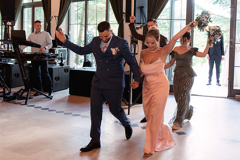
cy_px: 57
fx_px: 301
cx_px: 155
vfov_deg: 29.6
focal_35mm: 45
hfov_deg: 43.0
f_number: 3.5
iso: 1250
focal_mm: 35
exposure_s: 1/250
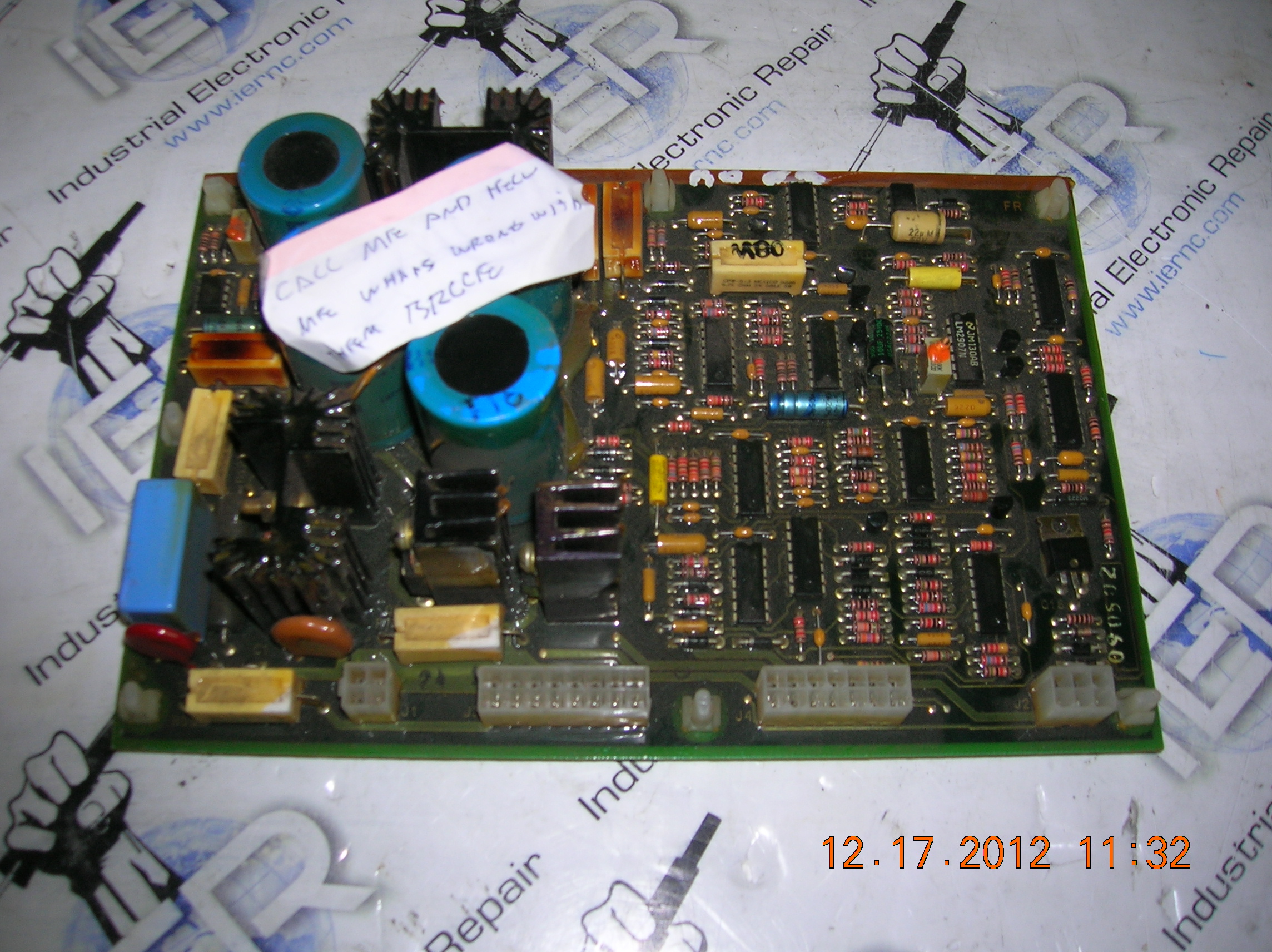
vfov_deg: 41.7
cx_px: 636
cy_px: 476
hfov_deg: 54.0
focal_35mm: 34
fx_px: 1248
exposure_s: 1/60.1
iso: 50
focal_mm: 5.7
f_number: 2.9
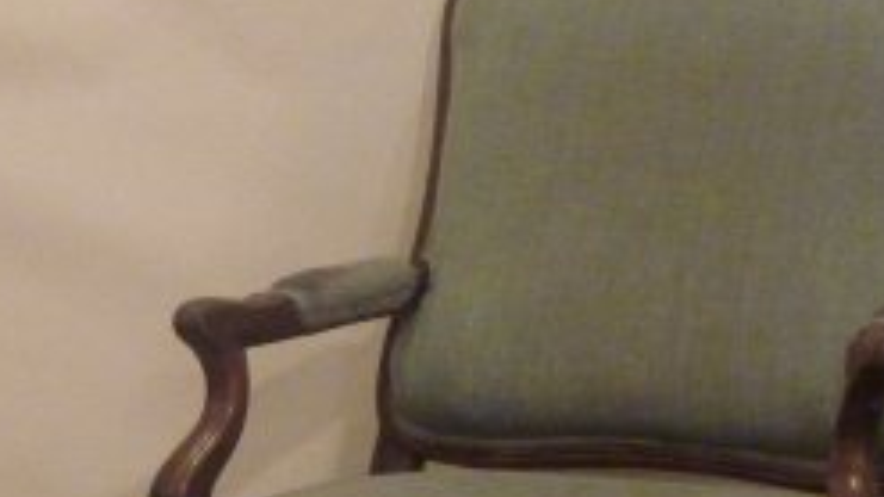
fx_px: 2977
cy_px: 497
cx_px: 0
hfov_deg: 16.5
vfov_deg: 9.5
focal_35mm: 127
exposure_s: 1/50
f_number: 3.8
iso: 800
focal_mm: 7.9
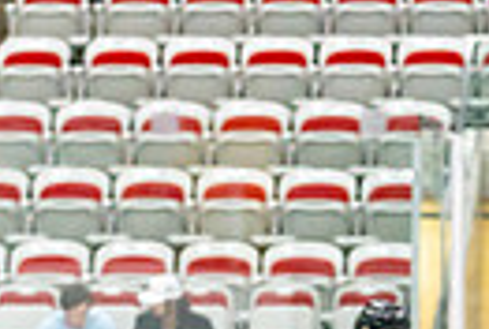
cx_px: 213
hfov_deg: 6.7
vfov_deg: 4.4
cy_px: 705
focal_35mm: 309
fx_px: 4207
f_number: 2.8
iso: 3200
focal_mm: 70
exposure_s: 1/1250
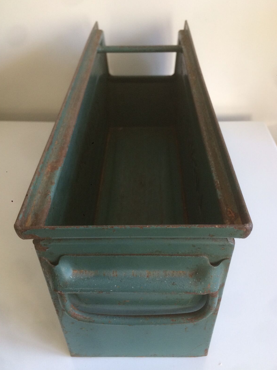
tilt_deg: -42.5
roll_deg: +1.2
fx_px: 320
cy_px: 188
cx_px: 141
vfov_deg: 60.0
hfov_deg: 46.8
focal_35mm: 30
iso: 64
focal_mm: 4.15
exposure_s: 1/33
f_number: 2.2
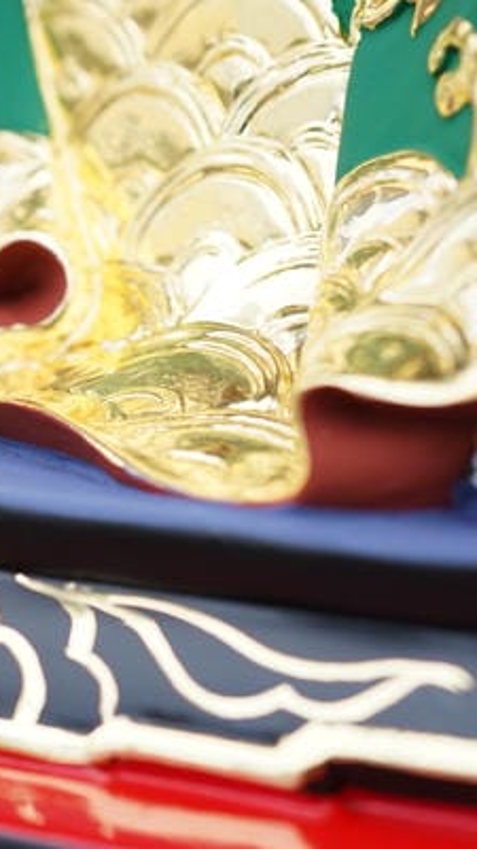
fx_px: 2473
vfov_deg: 19.3
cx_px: -218
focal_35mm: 110
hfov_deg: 10.7
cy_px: 611
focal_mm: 35
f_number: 4
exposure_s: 1/1000
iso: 500
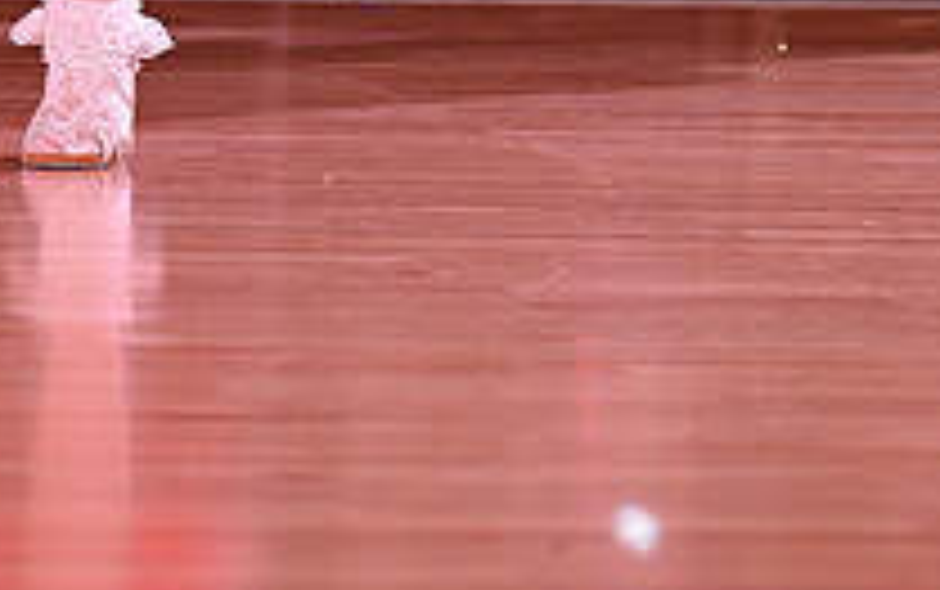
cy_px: -558
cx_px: 187
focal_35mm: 396
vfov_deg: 3.3
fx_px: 10153
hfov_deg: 5.3
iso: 1600
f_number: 5
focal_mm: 140
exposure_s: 1/200
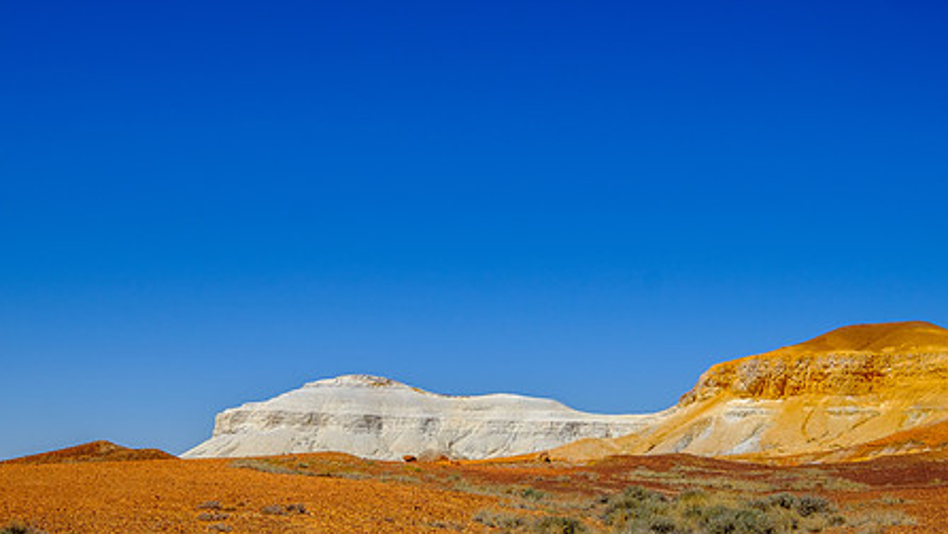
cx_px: 463
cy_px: 339
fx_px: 1232
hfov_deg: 42.1
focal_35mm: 49
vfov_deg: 24.4
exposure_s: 1/1500
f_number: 8
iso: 200
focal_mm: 24
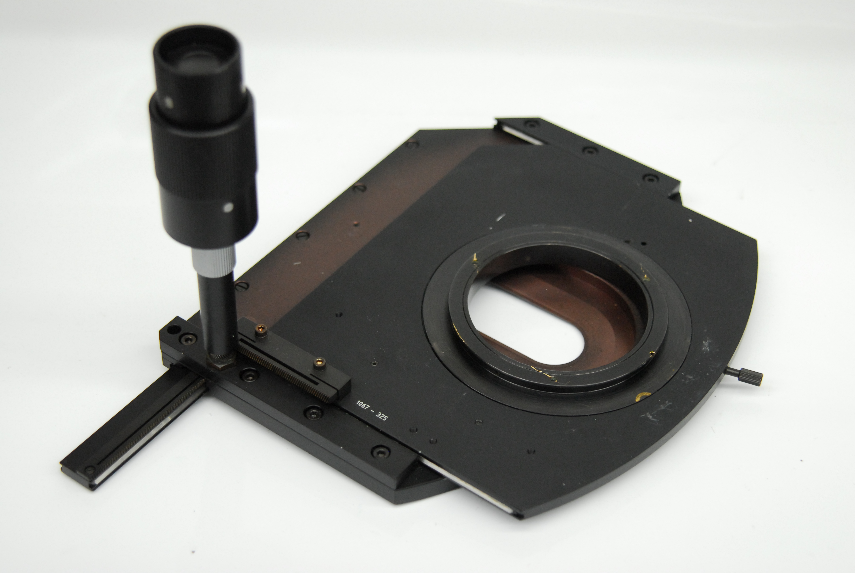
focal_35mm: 68
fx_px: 1605
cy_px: 286
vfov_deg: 20.2
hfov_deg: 29.8
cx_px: 428
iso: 800
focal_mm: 45
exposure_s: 1/125
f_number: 3.5
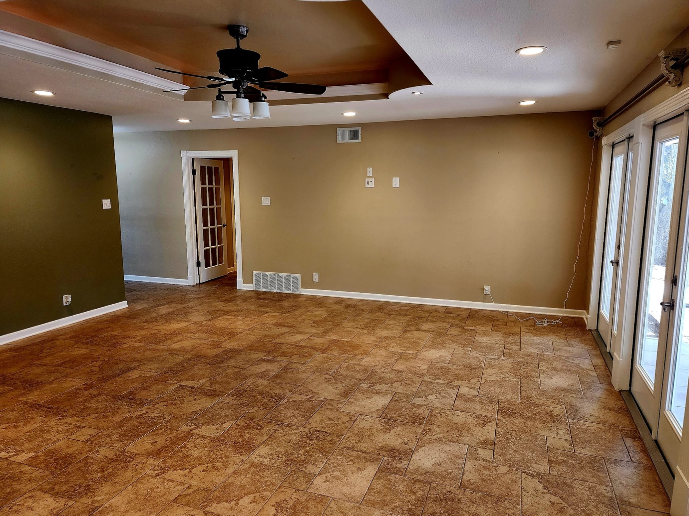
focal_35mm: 24
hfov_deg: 71.6
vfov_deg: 56.8
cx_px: 349
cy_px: 260
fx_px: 478
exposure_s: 1/120
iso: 250
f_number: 1.8
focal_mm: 6.4
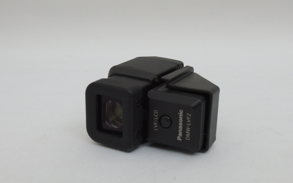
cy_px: 112
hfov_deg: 32.0
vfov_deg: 20.3
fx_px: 511
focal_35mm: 64
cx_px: 147
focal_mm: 9
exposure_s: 1/60
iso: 400
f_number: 3.7
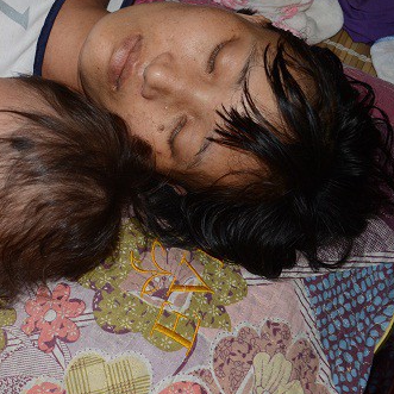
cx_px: 36
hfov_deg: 27.9
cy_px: 182
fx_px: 760
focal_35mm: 59
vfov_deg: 29.1
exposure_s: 1/60
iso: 800
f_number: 5
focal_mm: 24
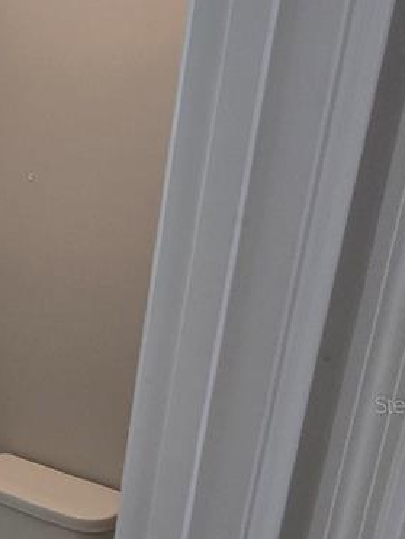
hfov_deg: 26.6
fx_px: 654
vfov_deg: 43.3
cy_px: 404
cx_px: -176
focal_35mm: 42
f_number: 2.2
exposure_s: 1/60
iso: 100
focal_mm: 1.7
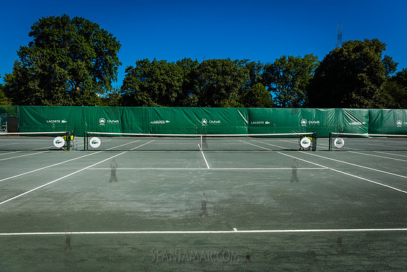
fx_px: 275
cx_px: 204
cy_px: 136
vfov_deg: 52.5
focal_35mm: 24
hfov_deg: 72.9
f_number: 5
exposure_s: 1/1000
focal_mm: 24
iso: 200
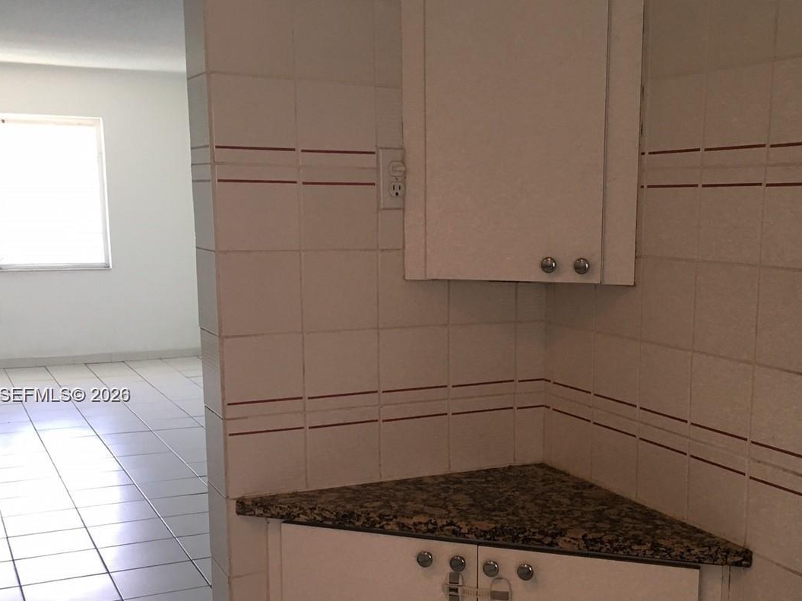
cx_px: 501
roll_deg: +0.0
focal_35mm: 44
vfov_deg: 32.6
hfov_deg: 42.6
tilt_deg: -9.6
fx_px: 1019
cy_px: 396
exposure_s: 1/30
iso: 40
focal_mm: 4.15
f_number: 2.2
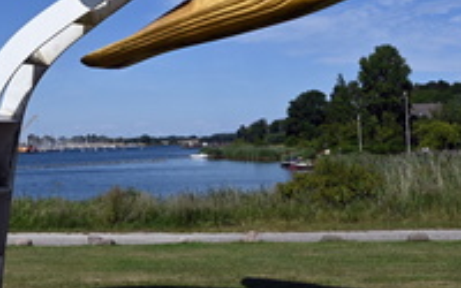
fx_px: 748
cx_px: 138
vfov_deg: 21.3
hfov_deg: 33.8
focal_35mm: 60
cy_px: 29
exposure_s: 1/500
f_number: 8
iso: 100
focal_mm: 19.5
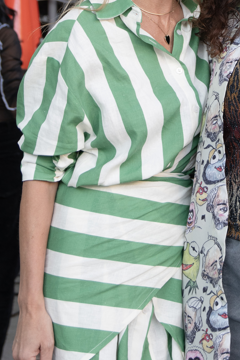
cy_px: -10
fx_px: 1260
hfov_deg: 10.8
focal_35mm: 126
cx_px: 218
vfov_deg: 15.9
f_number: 4
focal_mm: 38
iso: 320
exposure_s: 1/80
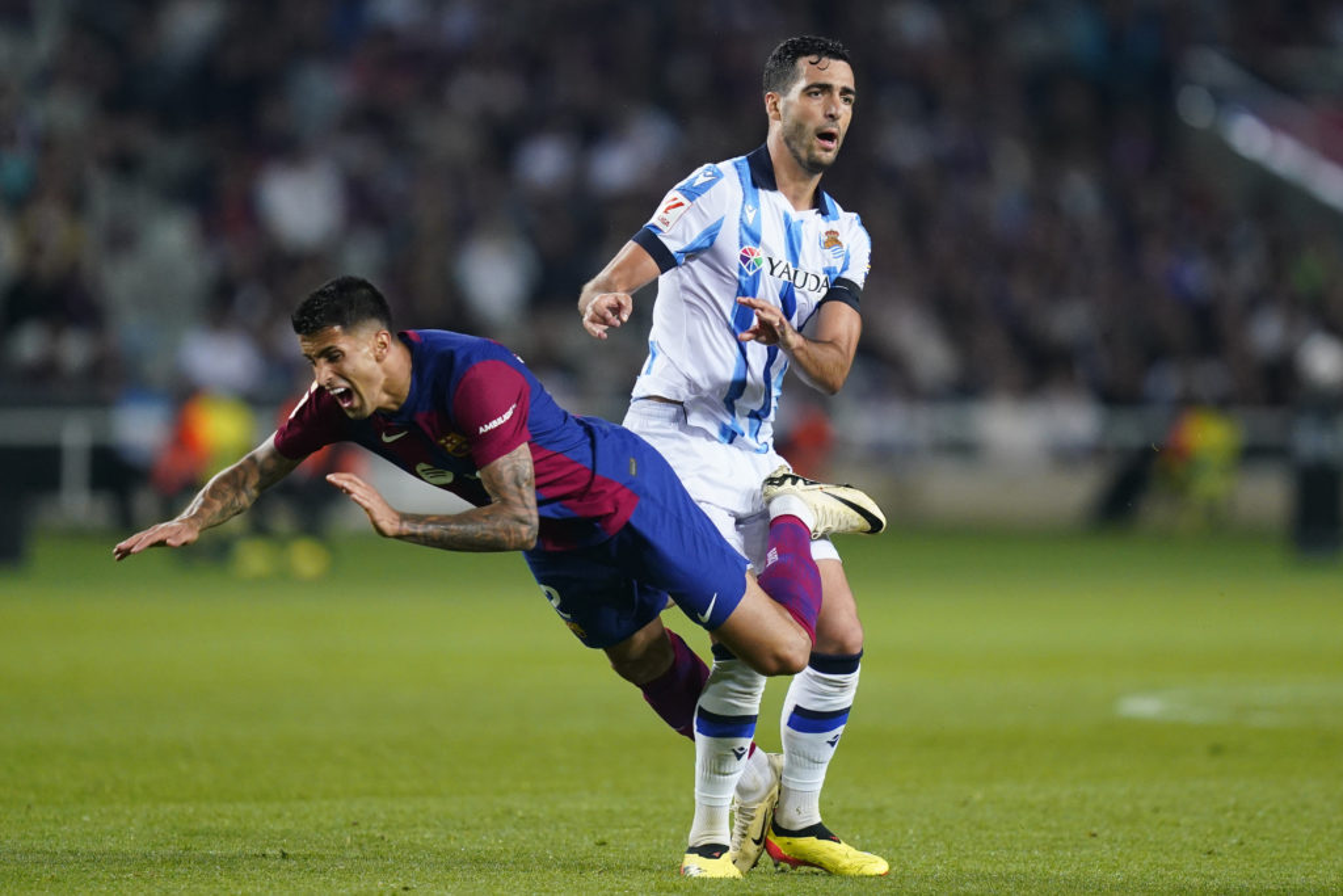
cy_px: 448
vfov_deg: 3.4
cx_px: 672
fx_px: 14923
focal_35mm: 400
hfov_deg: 5.2
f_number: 2.8
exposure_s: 1/2000
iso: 2500
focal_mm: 400
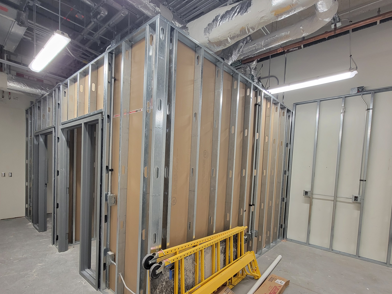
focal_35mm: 17
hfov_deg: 90.8
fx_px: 193
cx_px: 180
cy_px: 169
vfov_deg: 74.3
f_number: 2.2
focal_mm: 2.2
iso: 200
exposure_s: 1/60
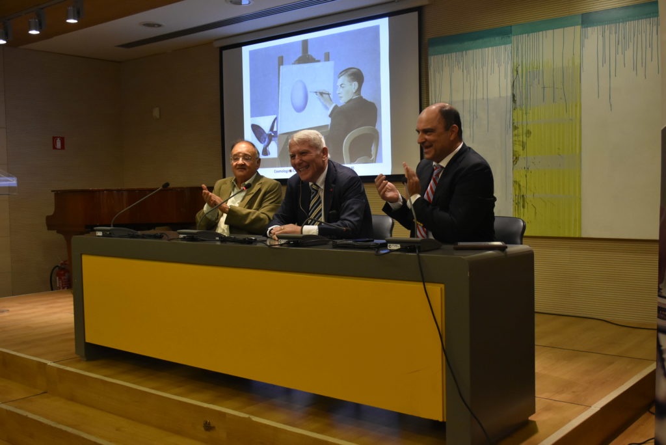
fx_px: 722
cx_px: 333
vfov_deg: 34.3
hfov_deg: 49.5
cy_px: 222
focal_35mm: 39
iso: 1600
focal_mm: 26
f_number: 5
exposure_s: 1/100
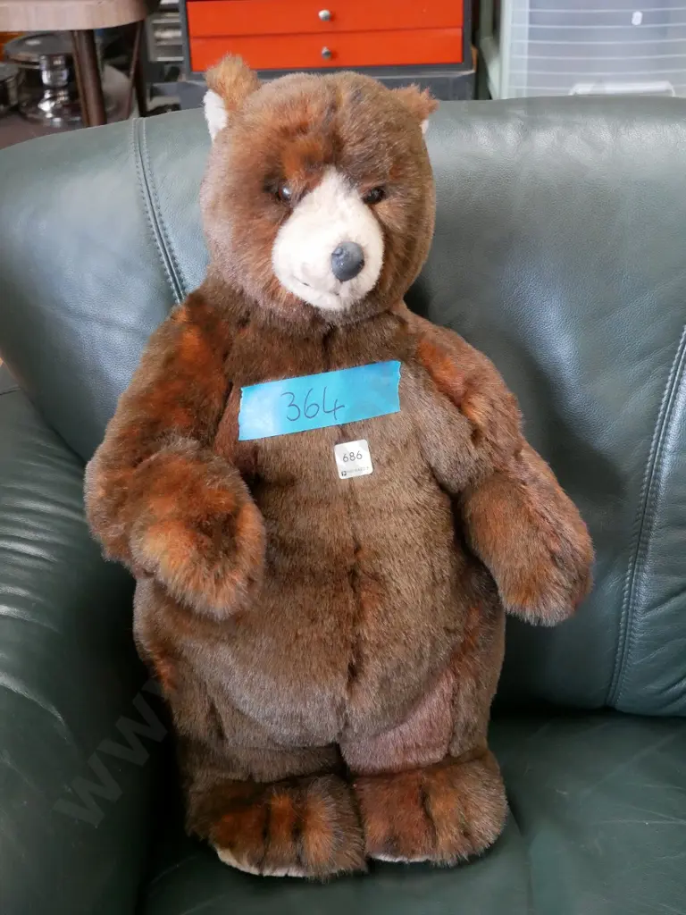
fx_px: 1427
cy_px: 458
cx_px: 343
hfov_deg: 27.0
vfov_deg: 35.5
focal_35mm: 54
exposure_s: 1/40
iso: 3200
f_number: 4.6
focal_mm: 27
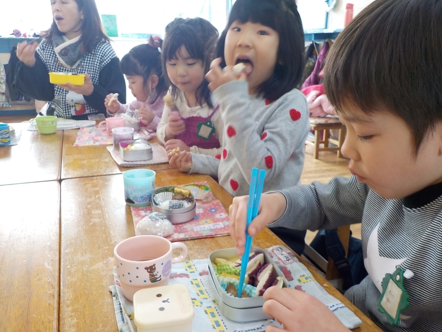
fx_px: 383
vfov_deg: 46.8
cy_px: 166
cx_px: 221
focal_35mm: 30
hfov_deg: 60.0
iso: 180
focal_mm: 4.1
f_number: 3.3
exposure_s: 1/30
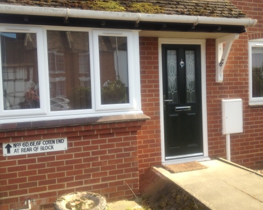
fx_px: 296
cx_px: 138
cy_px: 104
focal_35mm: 38
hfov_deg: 47.9
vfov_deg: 39.2
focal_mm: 4.28
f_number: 2.4
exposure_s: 1/339
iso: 50
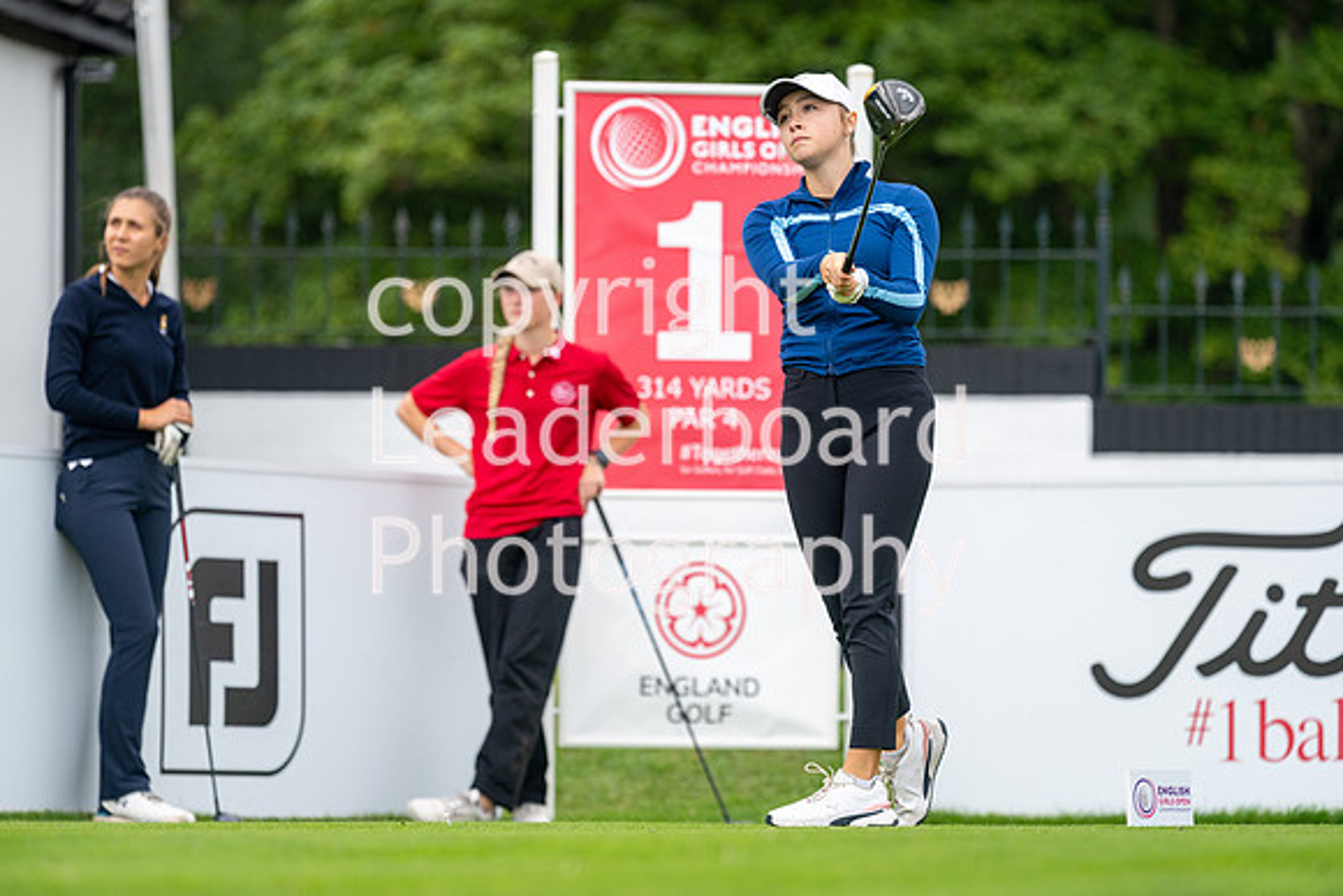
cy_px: 448
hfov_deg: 6.9
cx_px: 672
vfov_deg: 4.6
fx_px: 11194
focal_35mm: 300
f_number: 5
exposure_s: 1/1600
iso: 400
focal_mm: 300
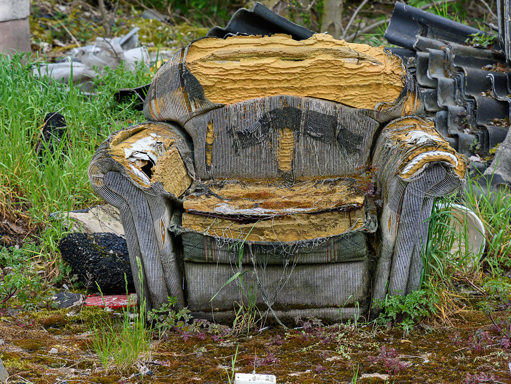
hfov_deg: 15.0
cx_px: 277
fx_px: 1934
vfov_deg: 11.3
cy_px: 193
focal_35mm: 131
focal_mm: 80
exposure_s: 1/320
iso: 200
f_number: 6.3
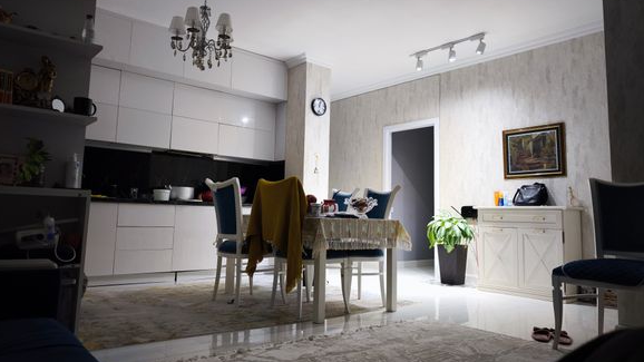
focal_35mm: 26
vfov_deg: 44.3
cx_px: 311
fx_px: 444
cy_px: 163
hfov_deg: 71.9
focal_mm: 6.57
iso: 250
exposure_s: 1/60
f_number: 1.6
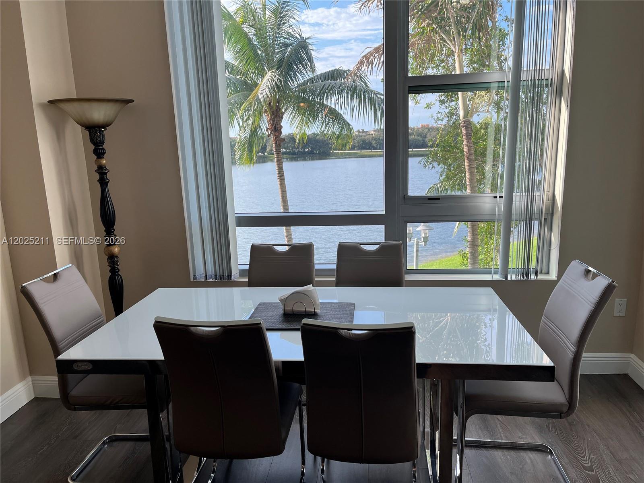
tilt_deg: -11.4
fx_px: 484
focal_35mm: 26
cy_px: 242
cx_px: 322
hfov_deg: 67.3
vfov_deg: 53.1
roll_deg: +0.7
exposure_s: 1/668
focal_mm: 5.1
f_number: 1.6
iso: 50
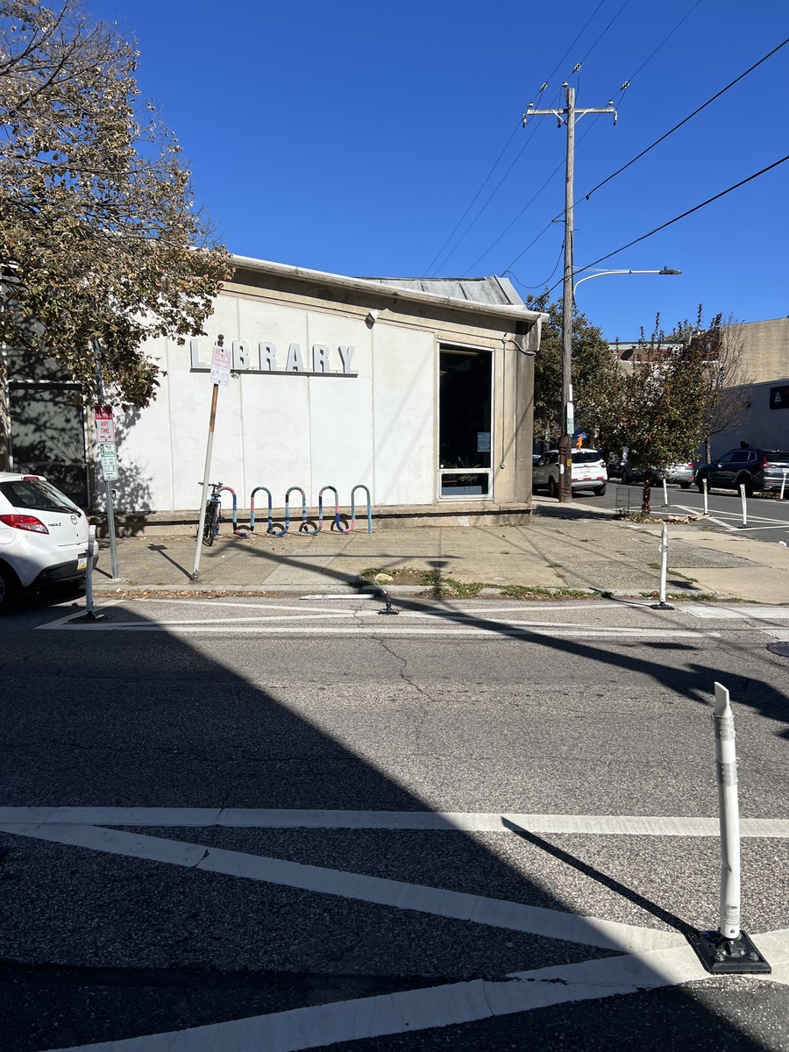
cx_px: 394
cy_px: 526
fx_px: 790
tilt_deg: -5.8
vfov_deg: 67.3
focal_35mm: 26
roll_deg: +0.1
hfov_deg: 53.1
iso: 50
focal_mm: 5.7
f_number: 1.5
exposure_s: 1/6993
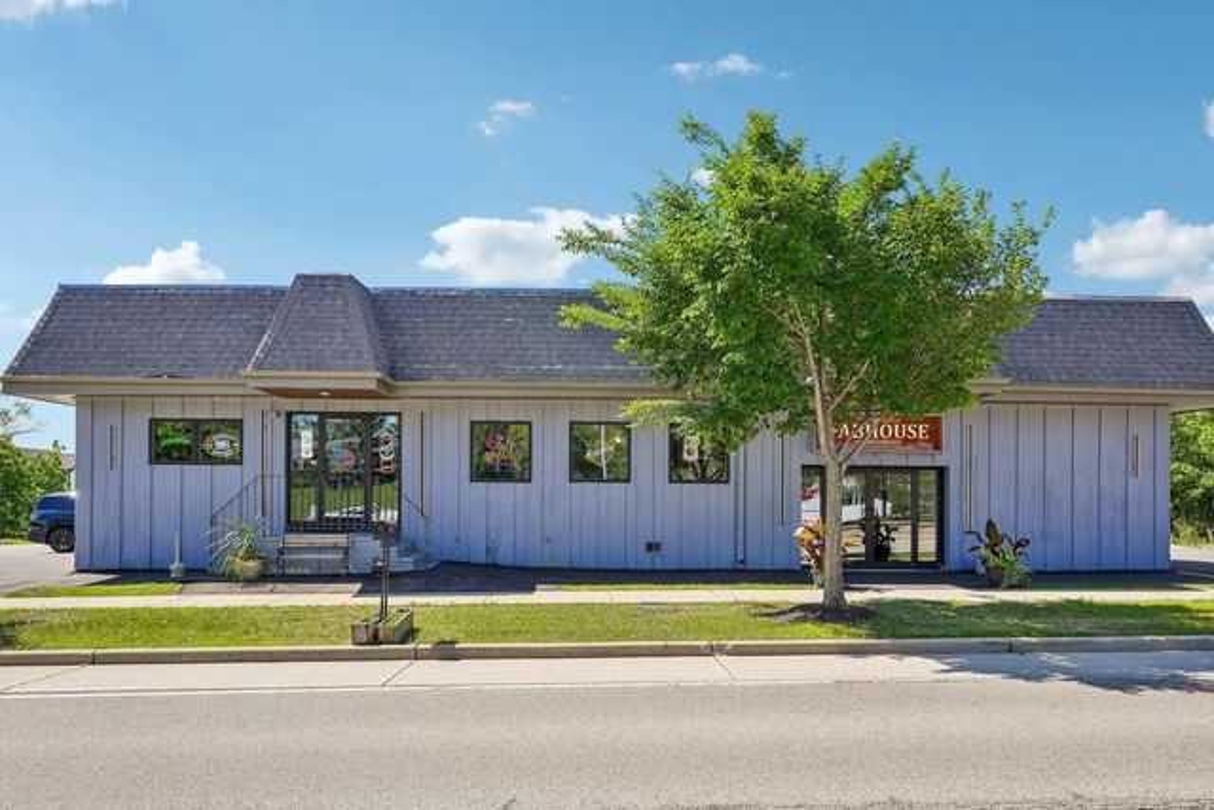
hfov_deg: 71.5
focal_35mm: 25
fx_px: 843
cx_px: 607
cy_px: 405
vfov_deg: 51.3
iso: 100
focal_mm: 25
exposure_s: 1/200
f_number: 8
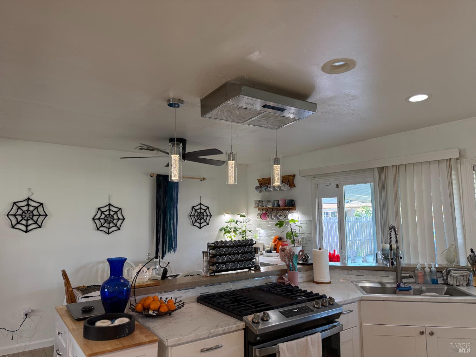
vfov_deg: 56.8
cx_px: 238
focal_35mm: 24
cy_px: 178
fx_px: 330
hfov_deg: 71.6
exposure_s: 1/120
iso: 200
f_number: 1.78
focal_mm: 6.76
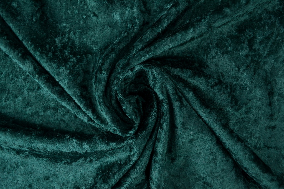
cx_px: 142
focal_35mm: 33
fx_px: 260
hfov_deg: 57.2
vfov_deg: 40.0
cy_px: 94
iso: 100
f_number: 5.6
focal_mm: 22
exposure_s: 1/30
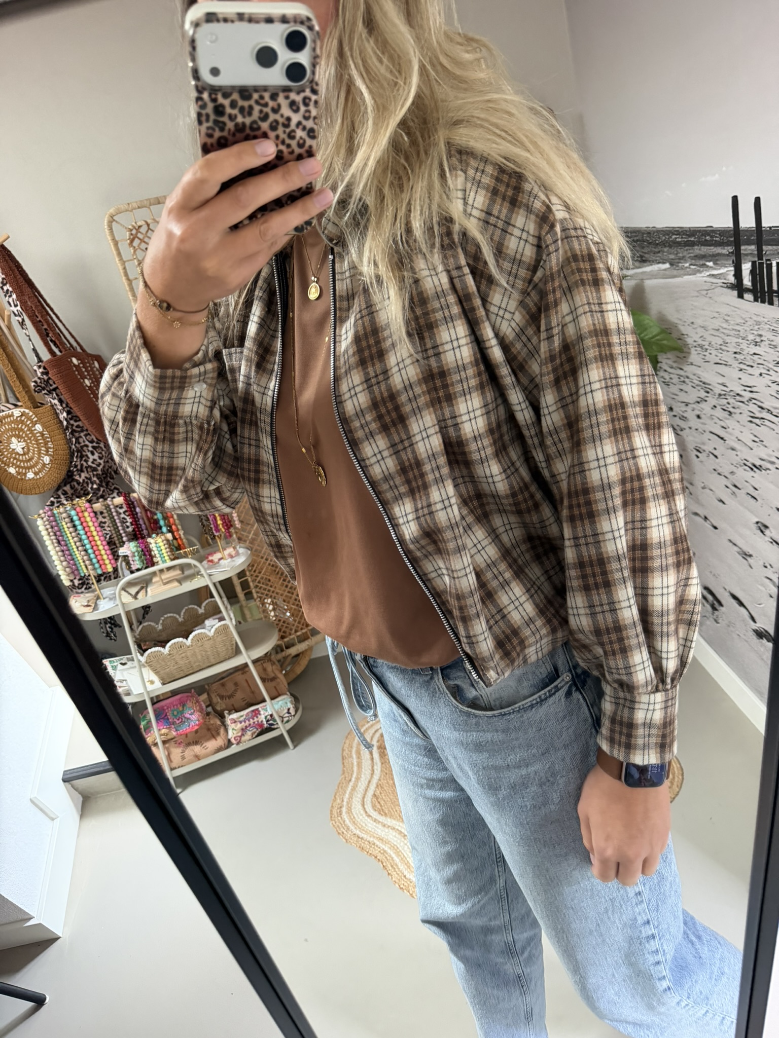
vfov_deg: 71.6
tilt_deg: -42.7
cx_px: 390
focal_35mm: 24
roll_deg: +14.7
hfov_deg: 56.8
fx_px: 720
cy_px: 519
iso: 800
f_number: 1.78
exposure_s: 1/54
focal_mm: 6.76
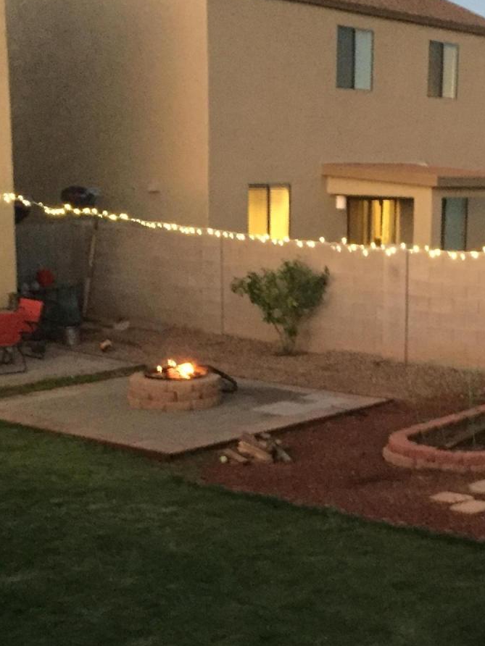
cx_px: 392
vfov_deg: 29.7
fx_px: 1214
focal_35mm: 65
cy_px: 393
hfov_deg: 22.3
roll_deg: -1.3
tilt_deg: -10.3
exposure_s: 1/15
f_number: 2.2
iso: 500
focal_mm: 4.15
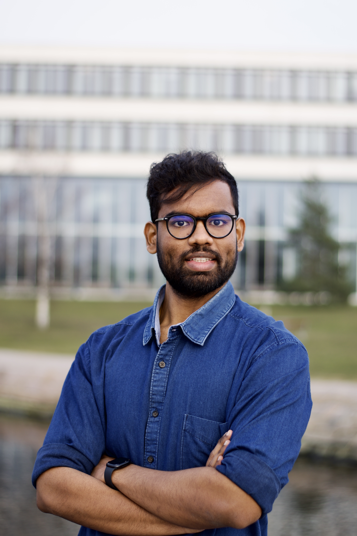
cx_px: 178
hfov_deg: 18.2
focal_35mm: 75
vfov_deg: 27.0
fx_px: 1116
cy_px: 268
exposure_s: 1/400
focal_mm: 50
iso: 100
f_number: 1.8
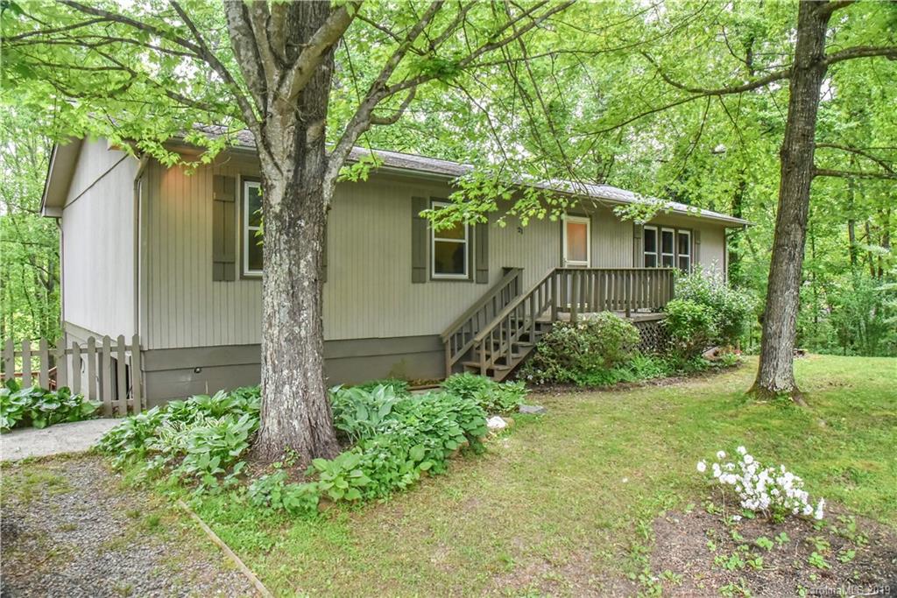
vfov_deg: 53.1
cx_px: 448
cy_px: 299
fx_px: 598
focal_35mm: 24
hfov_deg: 73.7
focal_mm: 24
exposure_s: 1/125
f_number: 11
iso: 4000
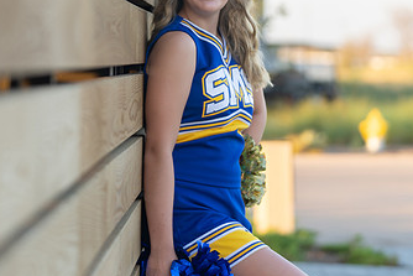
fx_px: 1997
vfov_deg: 7.9
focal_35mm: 174
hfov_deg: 11.8
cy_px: 75
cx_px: 203
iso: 250
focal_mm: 98
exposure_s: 1/320
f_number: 2.8
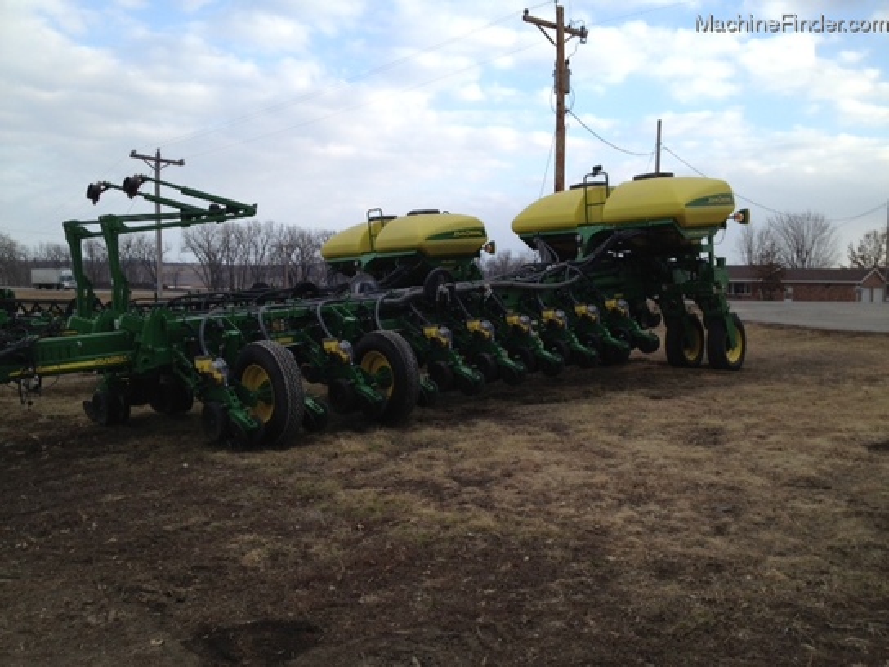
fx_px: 899
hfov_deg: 52.6
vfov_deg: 40.7
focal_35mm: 35
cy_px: 334
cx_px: 444
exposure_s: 1/472
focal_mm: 4.28
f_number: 2.4
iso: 50
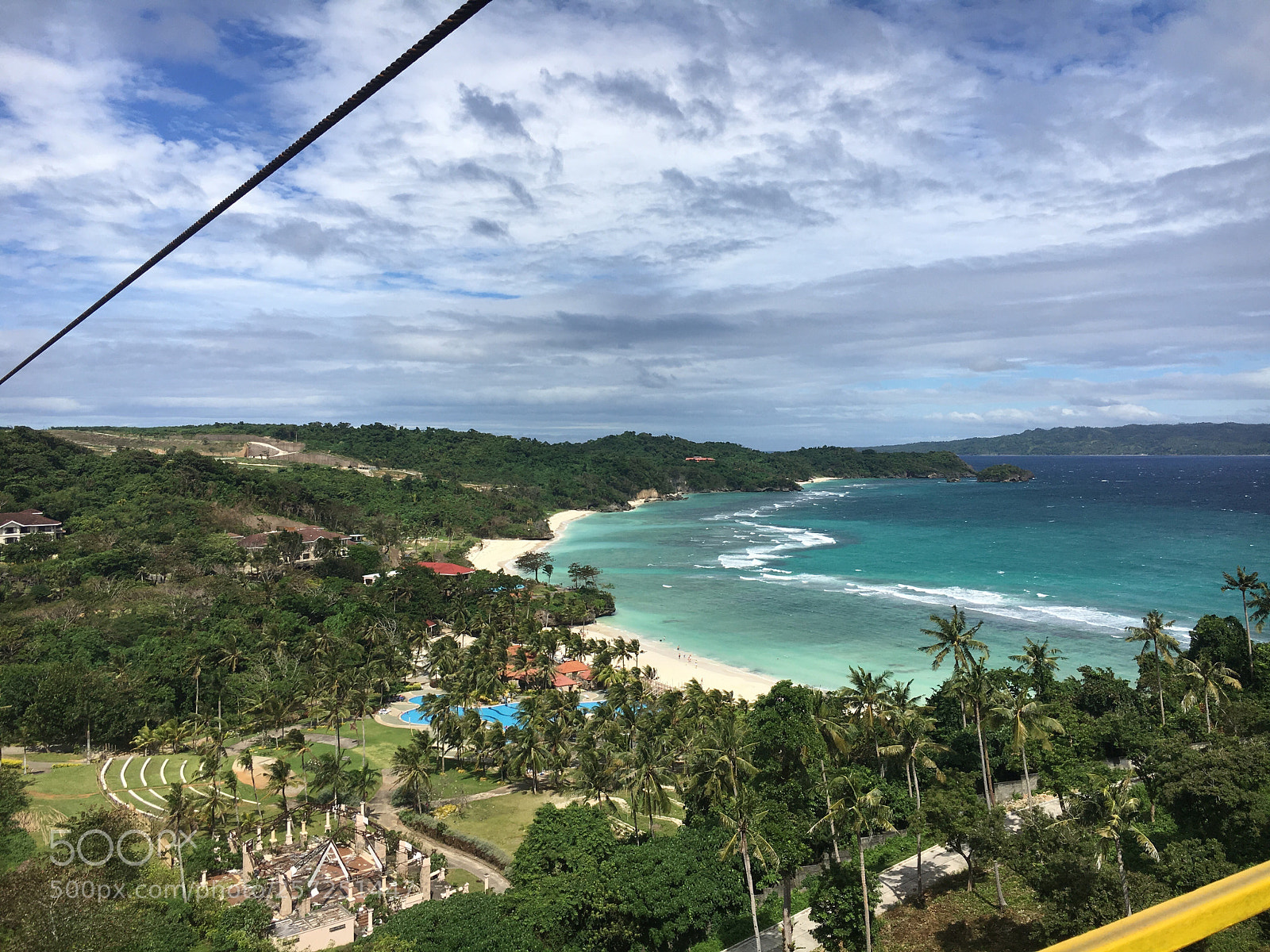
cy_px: 476
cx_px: 635
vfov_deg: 48.2
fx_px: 1064
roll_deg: +0.7
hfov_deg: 61.7
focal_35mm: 29
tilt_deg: -2.4
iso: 25
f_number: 2.2
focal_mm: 4.15
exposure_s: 1/2959
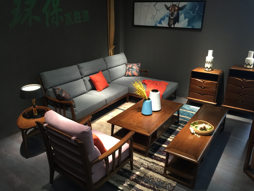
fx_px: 213
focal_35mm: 29
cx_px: 127
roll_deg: -2.2
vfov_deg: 48.2
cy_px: 96
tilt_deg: -20.0
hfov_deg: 61.7
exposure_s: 1/17
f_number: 2.2
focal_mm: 4.15
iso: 80
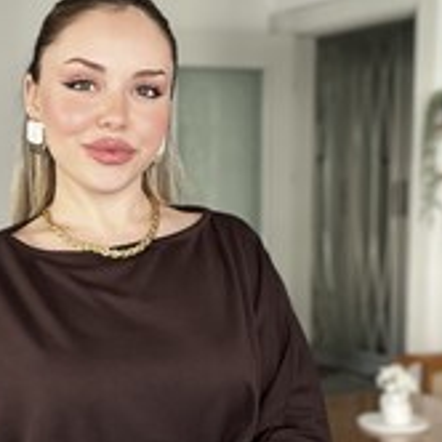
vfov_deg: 26.0
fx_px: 953
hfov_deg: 25.6
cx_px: 80
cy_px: 292
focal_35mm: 66
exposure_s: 1/93
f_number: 2.2
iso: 100
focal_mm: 2.71
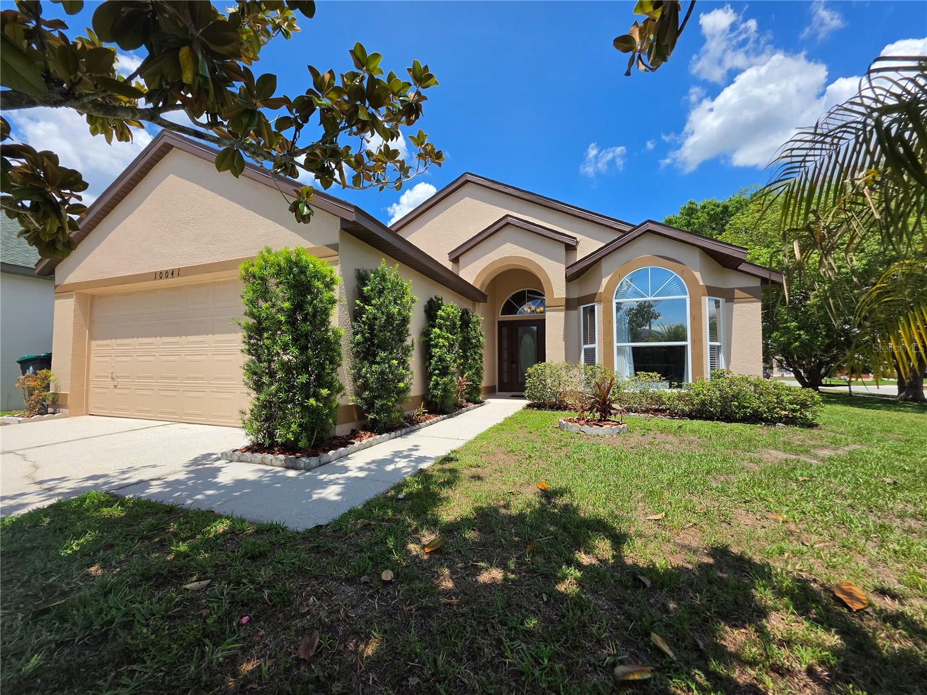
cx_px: 464
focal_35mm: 13
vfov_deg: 89.9
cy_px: 348
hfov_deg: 106.2
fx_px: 348
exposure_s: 1/1677
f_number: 1.9
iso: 32
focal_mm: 2.2
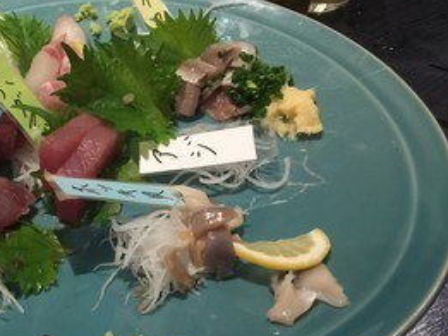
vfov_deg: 29.0
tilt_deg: -44.6
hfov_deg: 36.3
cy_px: 209
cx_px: 64
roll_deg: +0.6
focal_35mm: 50
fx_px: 647
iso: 100
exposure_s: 1/8
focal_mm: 4.15
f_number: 2.2
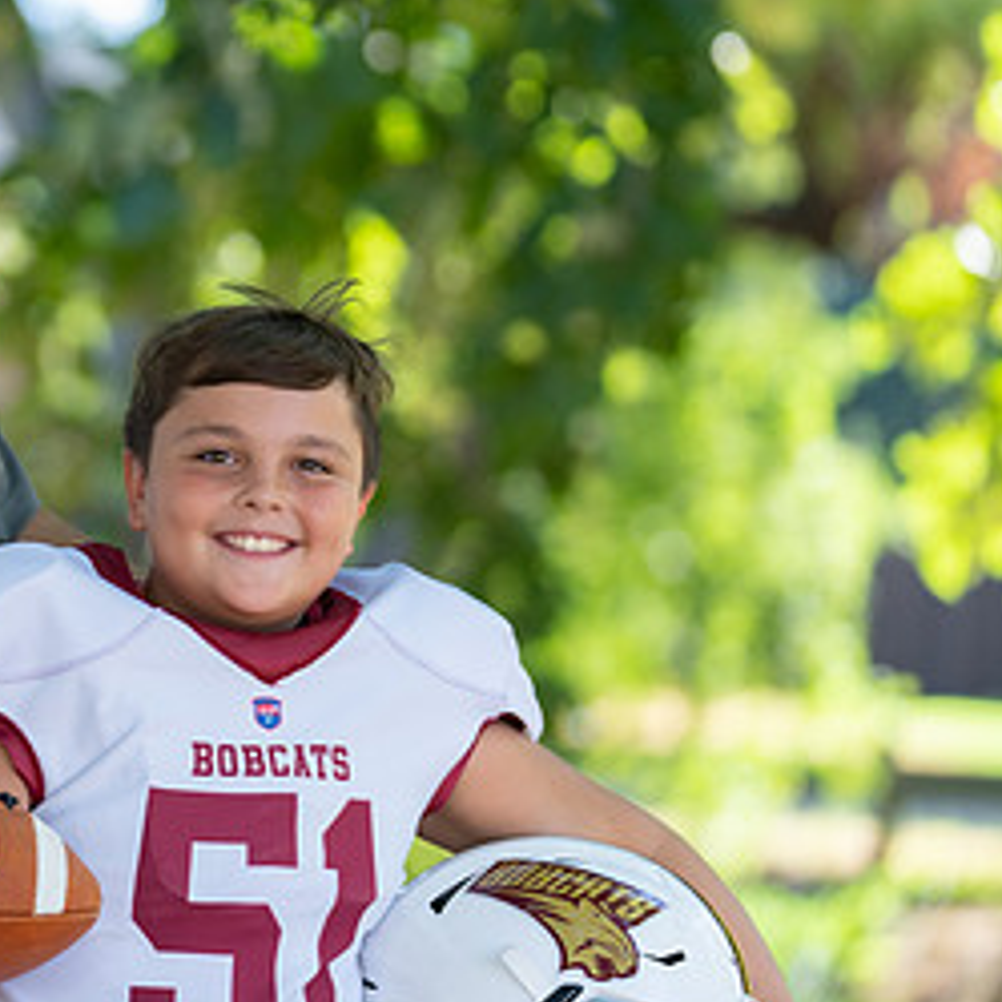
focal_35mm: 253
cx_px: 12
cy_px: 376
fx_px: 8285
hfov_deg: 6.9
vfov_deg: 6.9
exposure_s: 1/320
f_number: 2.8
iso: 200
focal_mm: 128
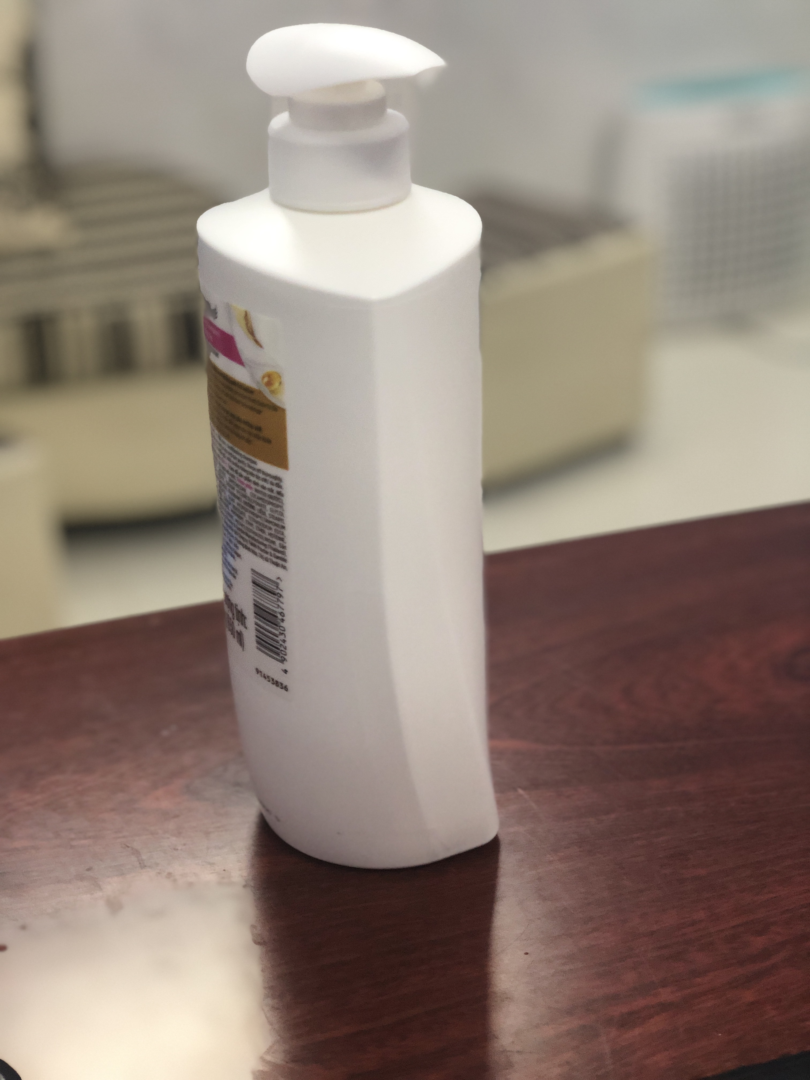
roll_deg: +1.6
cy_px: 540
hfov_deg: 28.0
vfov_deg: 36.8
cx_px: 405
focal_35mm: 52
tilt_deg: -25.2
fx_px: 1622
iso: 125
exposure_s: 1/25
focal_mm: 6
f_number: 2.4
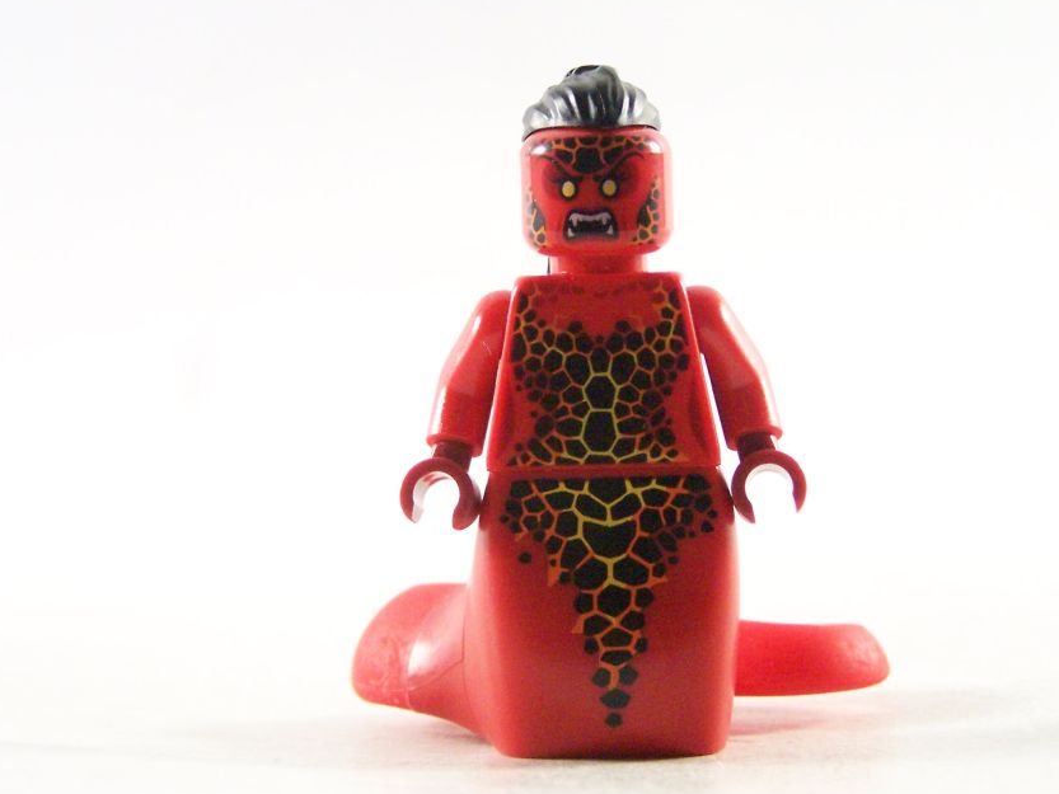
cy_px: 372
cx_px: 603
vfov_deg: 11.5
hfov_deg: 15.3
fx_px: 3947
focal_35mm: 129
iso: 400
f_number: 3.2
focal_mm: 17.5
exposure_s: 1/60
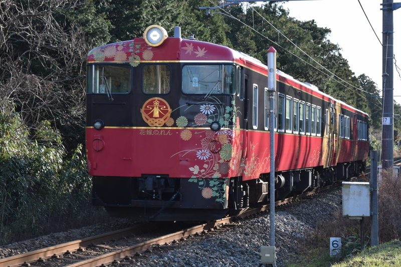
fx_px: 869
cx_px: 200
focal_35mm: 78
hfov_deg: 26.0
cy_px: 134
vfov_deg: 17.5
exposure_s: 1/250
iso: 250
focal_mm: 52
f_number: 8
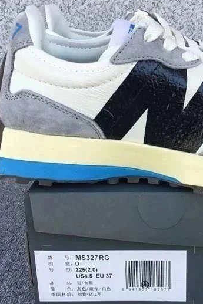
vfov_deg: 35.6
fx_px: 474
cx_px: 168
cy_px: 166
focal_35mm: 56
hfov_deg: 23.7
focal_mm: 3.3
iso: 25
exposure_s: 1/101
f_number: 2.4
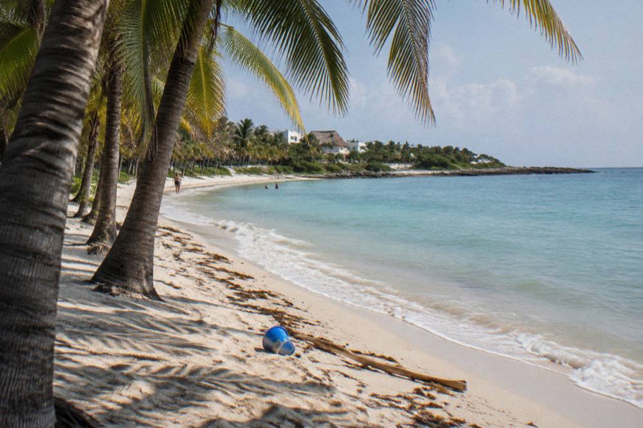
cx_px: 322
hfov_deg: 48.5
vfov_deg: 33.4
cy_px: 214
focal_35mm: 40
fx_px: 714
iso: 100
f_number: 11
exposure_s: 1/125
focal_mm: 40
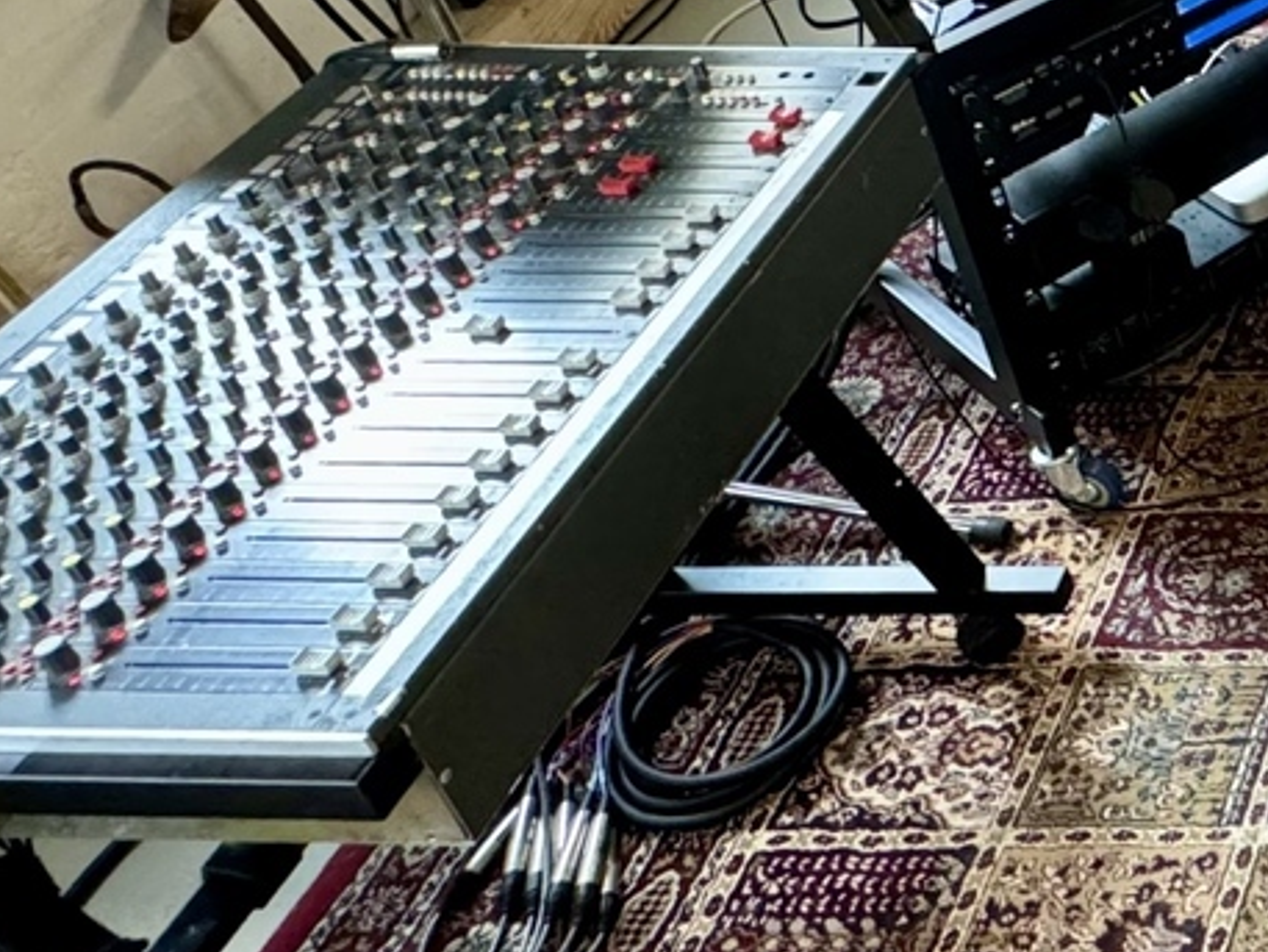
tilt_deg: -30.3
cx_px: 1873
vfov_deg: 27.2
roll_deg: +0.6
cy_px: -97
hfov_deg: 27.6
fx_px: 1795
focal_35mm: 49
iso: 400
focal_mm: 2.22
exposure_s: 1/50
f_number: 2.2
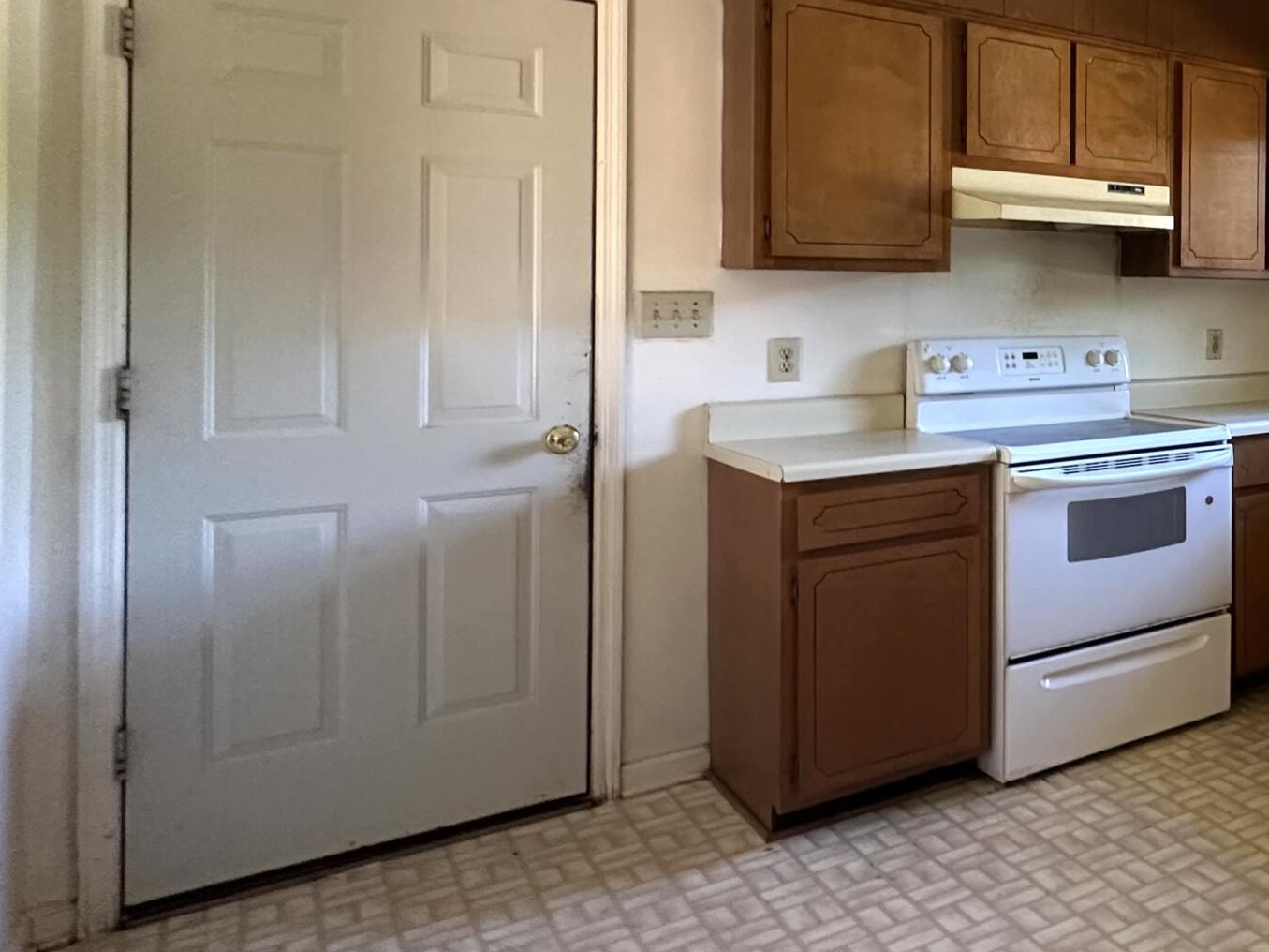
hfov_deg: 45.3
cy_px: 299
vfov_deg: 44.6
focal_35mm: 31
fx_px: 1136
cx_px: 1368
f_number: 2.2
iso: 320
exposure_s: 1/60
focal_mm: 2.22
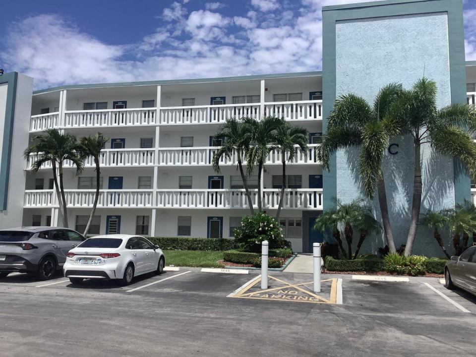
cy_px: 178
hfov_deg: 58.4
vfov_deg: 45.4
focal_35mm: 31
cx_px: 238
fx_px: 426
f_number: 2.4
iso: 25
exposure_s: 1/2469
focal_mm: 3.3
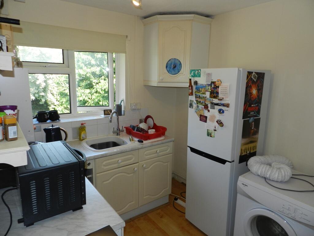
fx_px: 209
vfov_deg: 58.9
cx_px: 157
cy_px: 118
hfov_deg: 73.9
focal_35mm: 23
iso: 160
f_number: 3.4
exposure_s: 1/100
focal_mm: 4
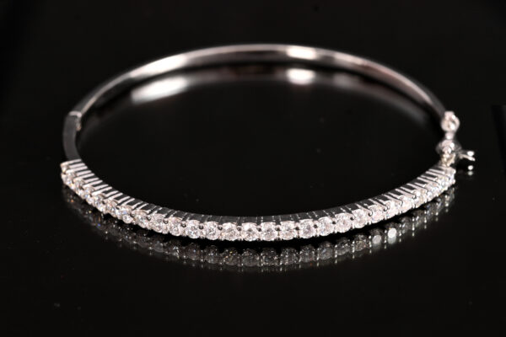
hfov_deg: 17.1
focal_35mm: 120
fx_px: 1687
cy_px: 168
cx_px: 253
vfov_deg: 11.4
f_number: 13
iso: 125
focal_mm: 120
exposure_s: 1/160
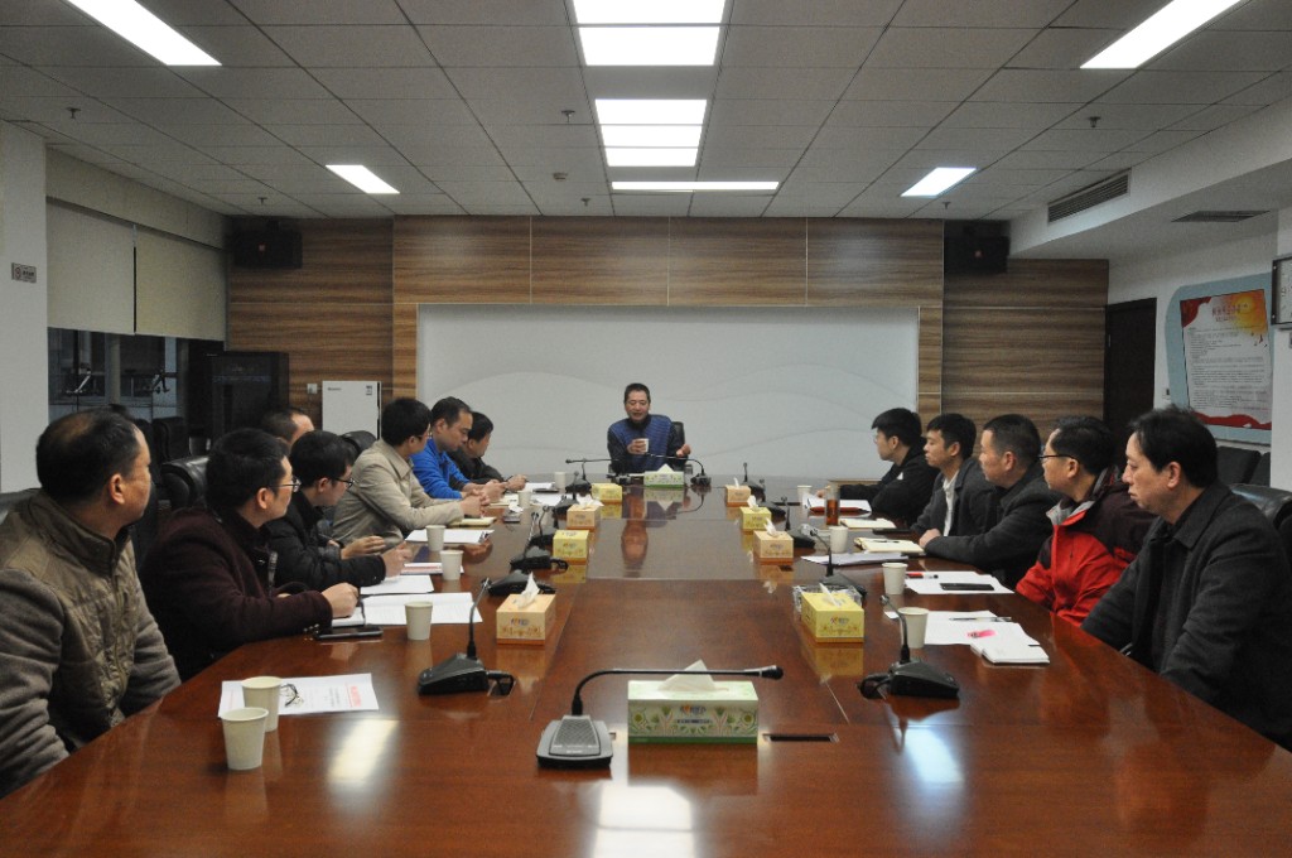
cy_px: 429
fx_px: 1290
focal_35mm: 36
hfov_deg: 53.2
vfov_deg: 36.8
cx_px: 646
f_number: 7.1
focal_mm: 24
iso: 2000
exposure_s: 1/200
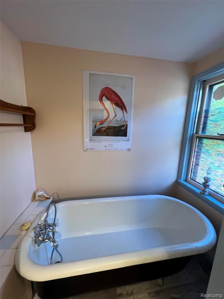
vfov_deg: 106.2
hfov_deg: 89.9
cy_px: 150
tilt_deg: -10.1
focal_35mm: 13
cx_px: 112
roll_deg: -1.6
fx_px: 112
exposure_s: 1/120
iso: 200
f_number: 1.8
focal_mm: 1.57
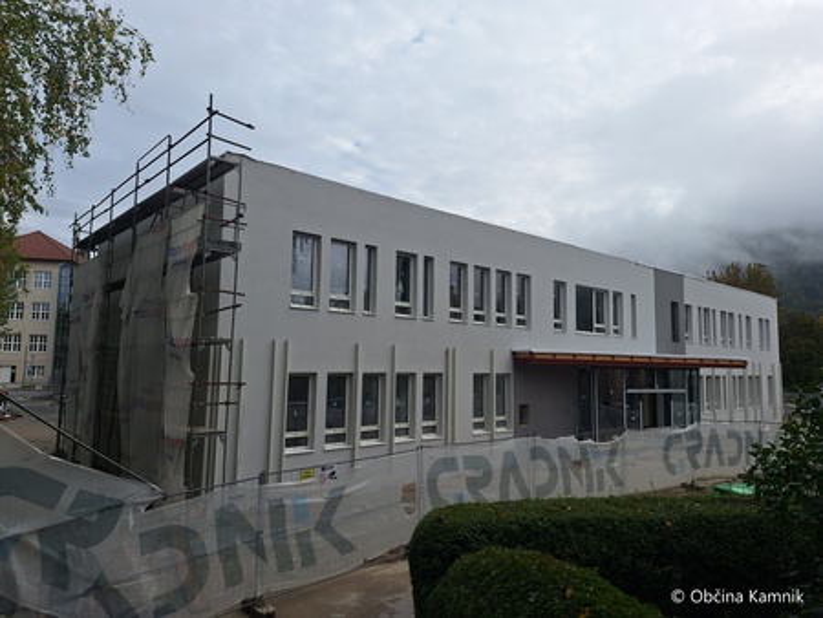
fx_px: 547
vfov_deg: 58.9
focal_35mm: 23
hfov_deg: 73.9
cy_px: 309
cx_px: 412
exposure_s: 1/3049
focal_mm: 5.54
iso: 40
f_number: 1.8
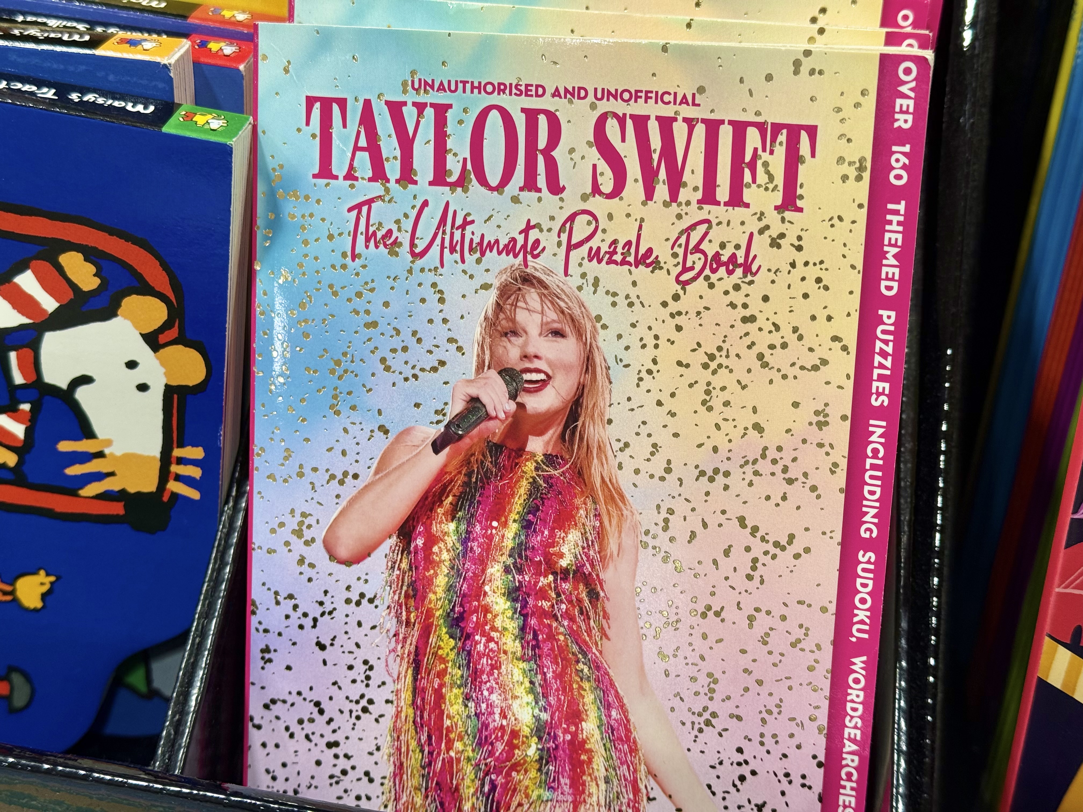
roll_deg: +0.9
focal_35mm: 48
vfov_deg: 30.3
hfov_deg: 39.7
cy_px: 406
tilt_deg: -43.0
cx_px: 542
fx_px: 1502
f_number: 1.78
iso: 50
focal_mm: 6.76
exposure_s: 1/100
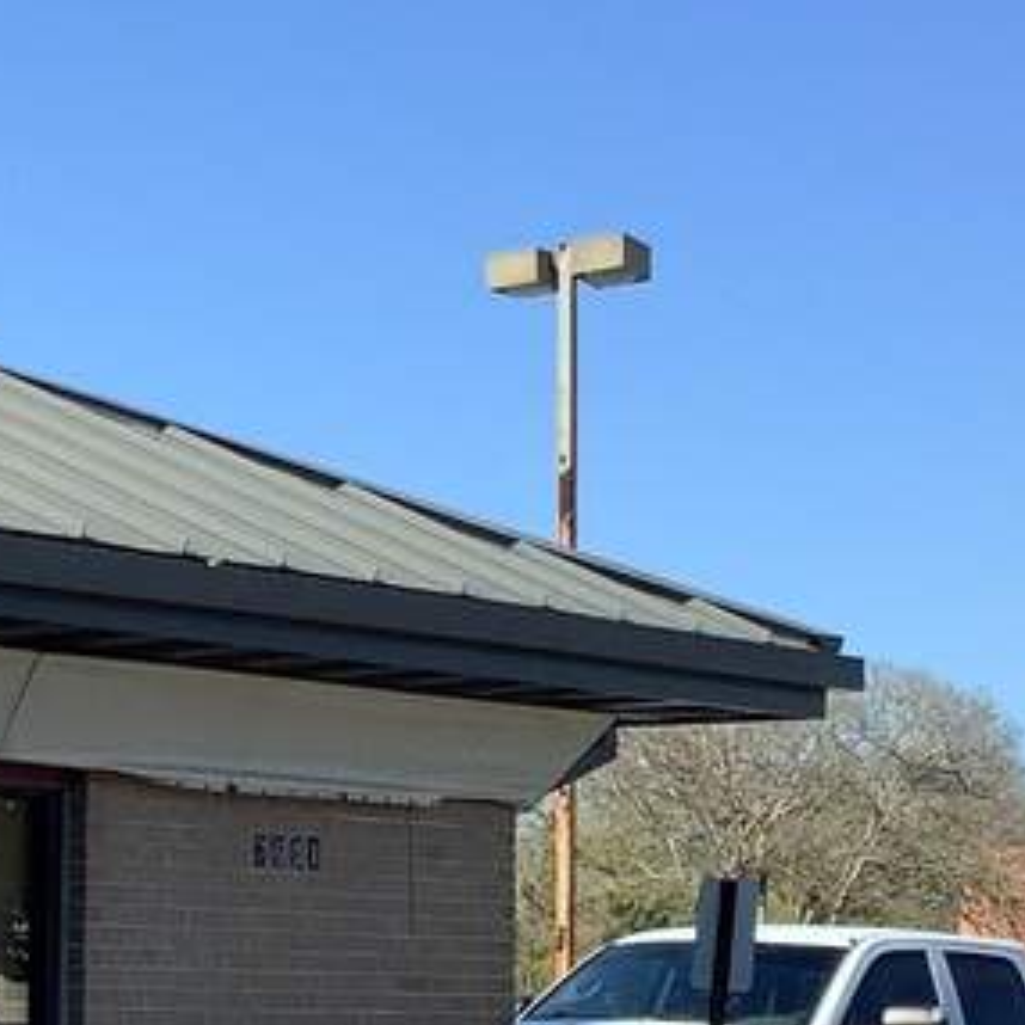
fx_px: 3853
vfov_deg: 15.1
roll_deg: -1.8
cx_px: 262
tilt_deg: +2.7
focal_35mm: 115
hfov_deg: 15.1
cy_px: 774
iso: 25
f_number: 2.4
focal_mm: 3.3
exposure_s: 1/1018
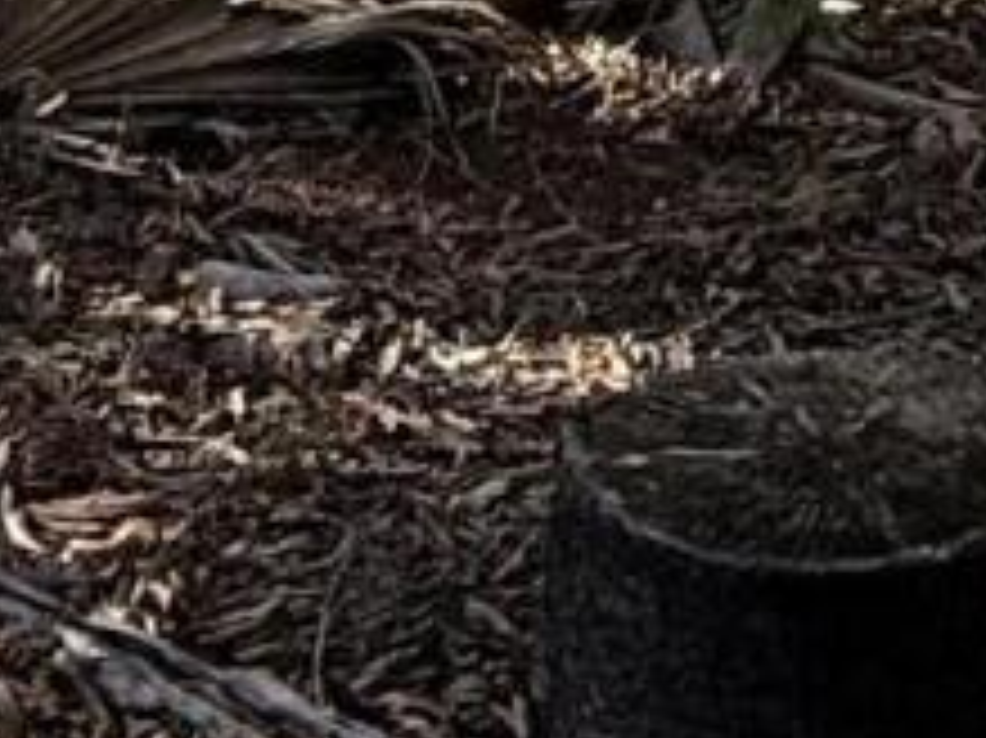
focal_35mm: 128
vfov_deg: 10.3
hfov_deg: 14.8
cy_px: -936
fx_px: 3644
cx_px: 1252
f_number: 2.2
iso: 64
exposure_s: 1/494
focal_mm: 2.22
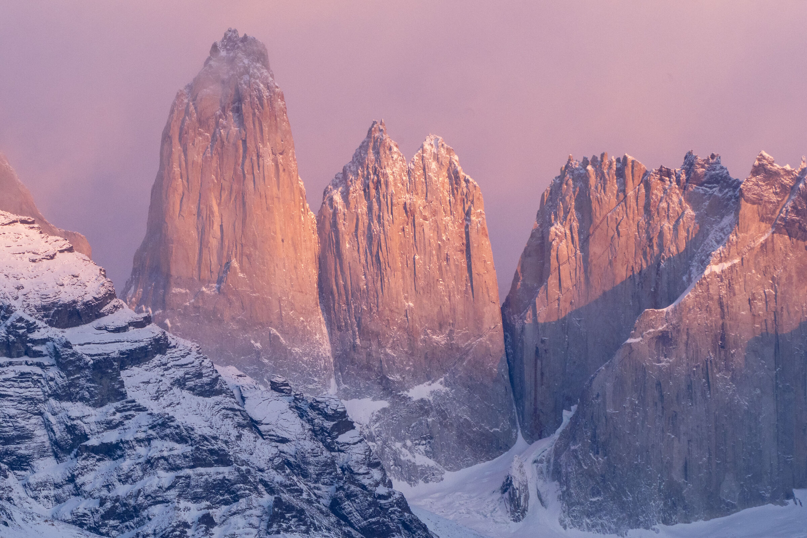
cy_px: 269
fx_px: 7262
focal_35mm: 324
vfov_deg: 4.2
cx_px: 404
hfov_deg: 6.4
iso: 3200
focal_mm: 210
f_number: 9
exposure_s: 1/320
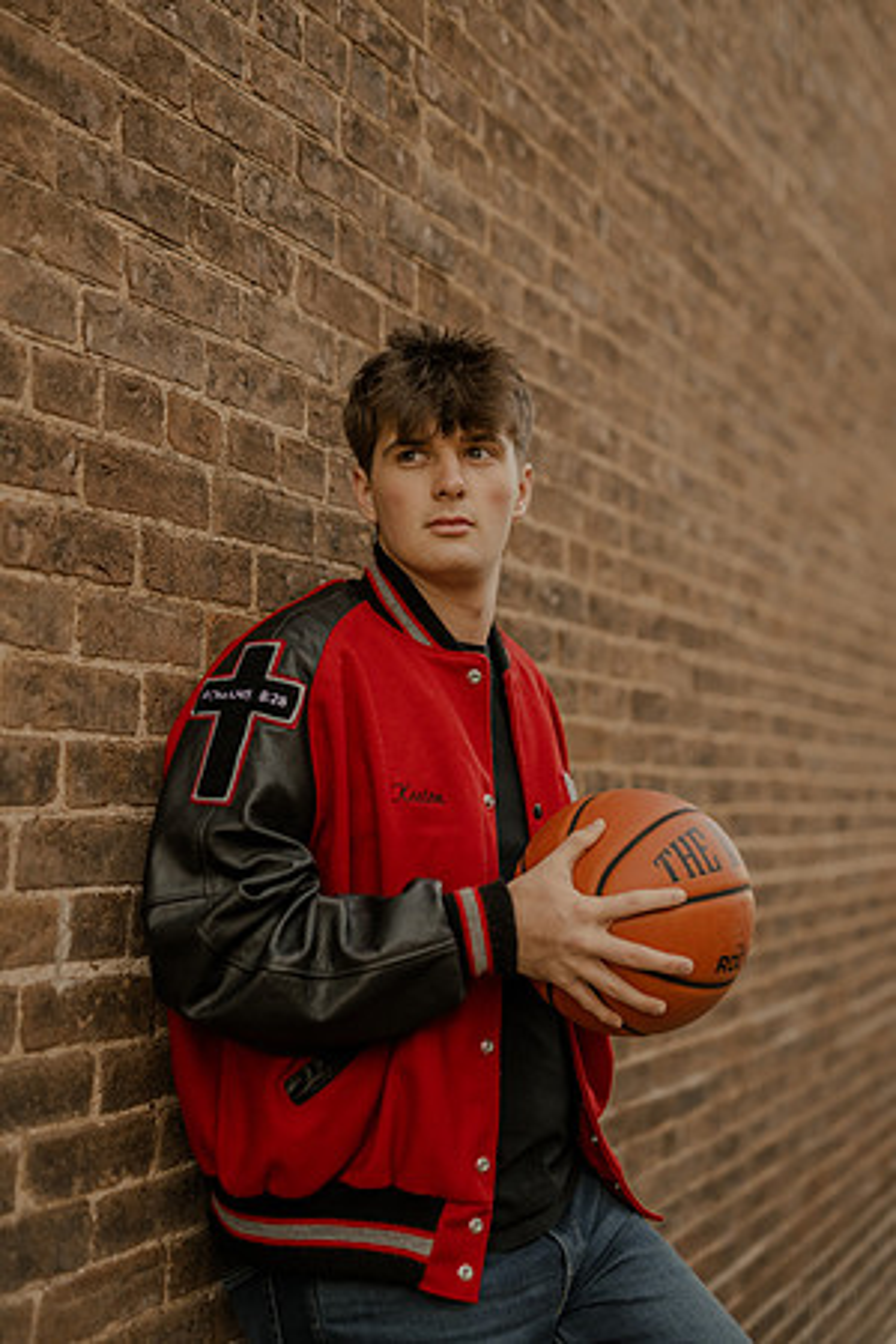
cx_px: 448
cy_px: 672
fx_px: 1867
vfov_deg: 39.6
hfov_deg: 27.0
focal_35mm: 50
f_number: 1.8
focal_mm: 50
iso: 800
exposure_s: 1/2000
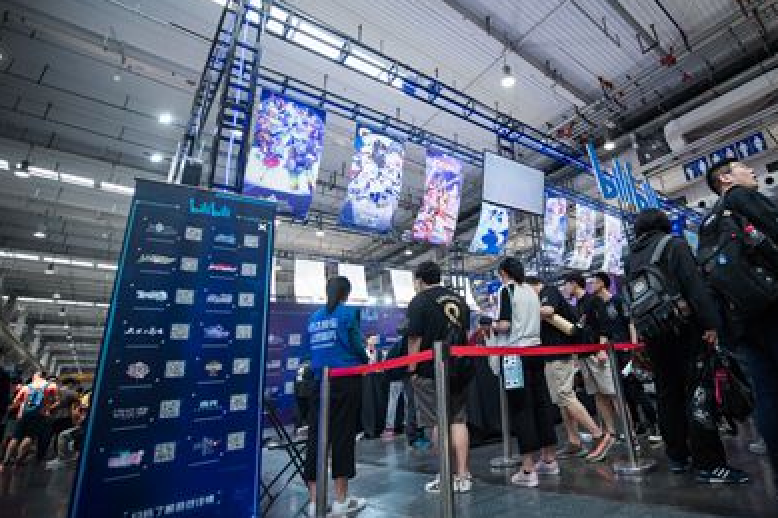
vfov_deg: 67.1
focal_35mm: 18
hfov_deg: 87.9
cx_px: 496
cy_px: 229
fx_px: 389
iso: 500
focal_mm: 14
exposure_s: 1/125
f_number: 2.8
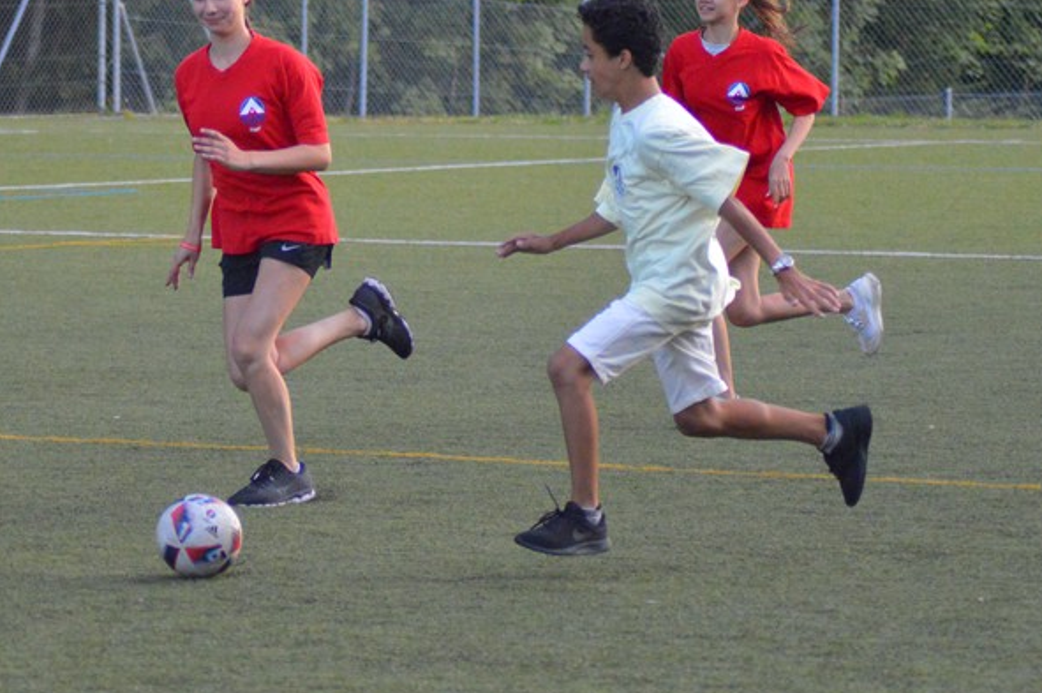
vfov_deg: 5.9
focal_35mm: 234
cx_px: 279
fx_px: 6767
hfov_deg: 8.8
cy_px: 218
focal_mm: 90
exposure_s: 1/1600
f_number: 4
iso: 3200
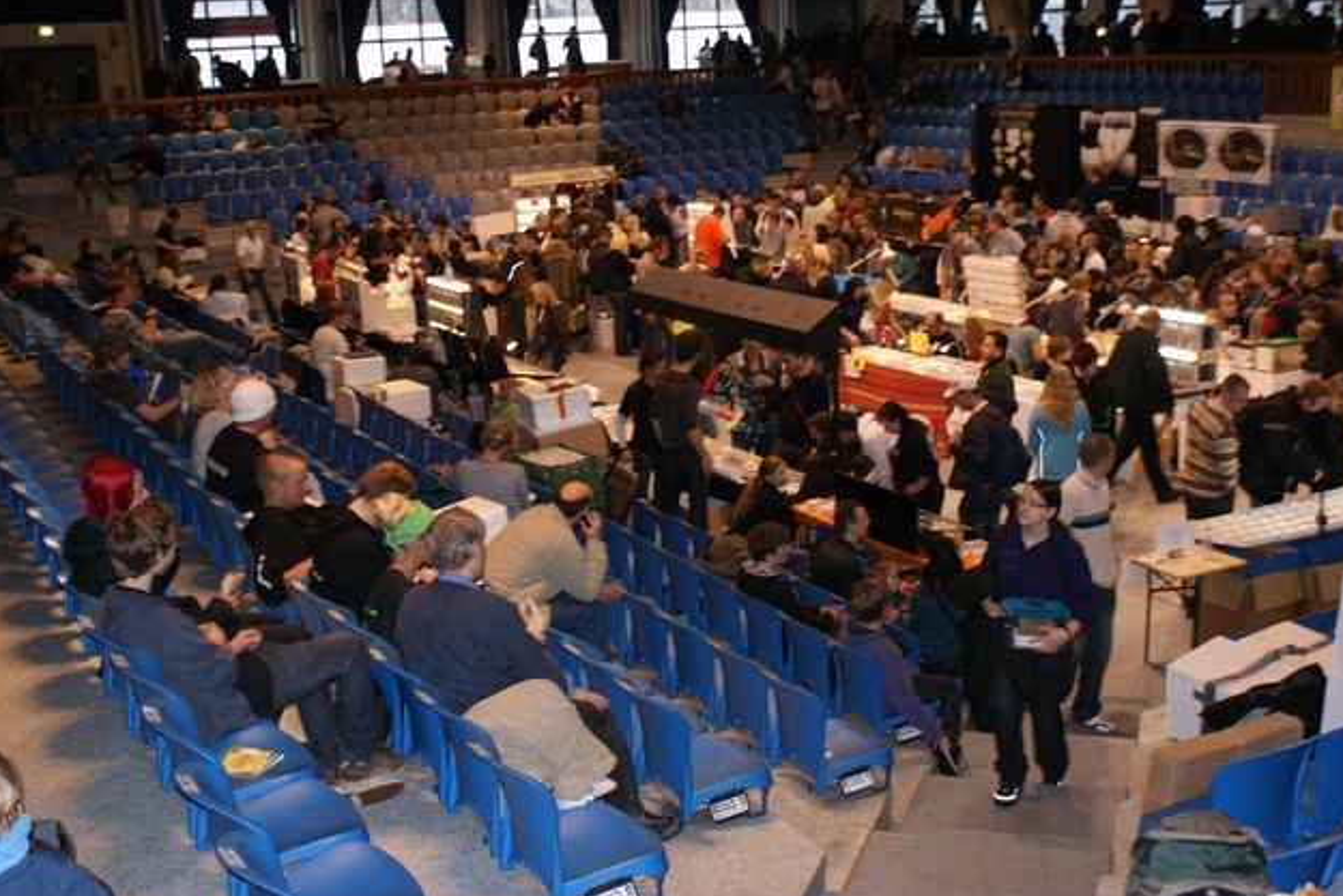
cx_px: 679
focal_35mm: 43
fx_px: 1604
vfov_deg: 31.2
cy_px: 449
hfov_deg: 45.4
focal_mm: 28
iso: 400
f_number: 4.5
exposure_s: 1/60
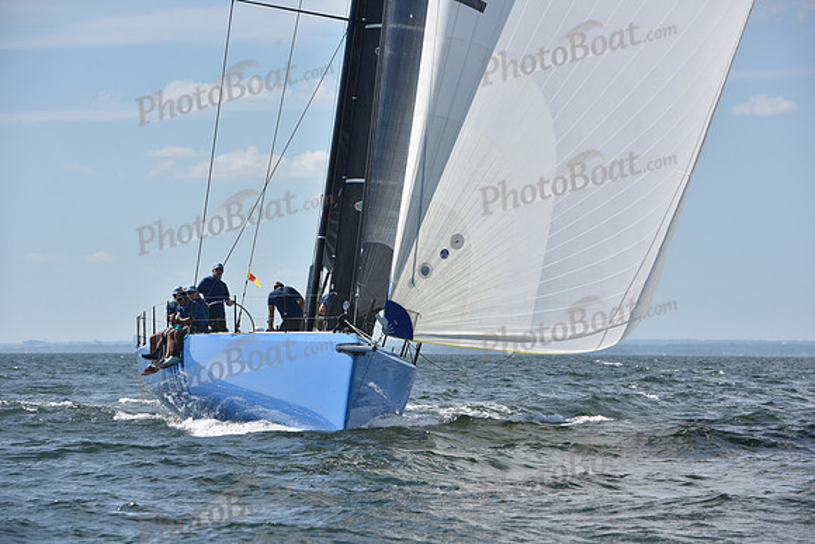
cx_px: 408
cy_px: 272
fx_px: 4189
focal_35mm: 185
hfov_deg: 11.1
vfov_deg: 7.4
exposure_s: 1/1250
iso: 320
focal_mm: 185
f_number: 9
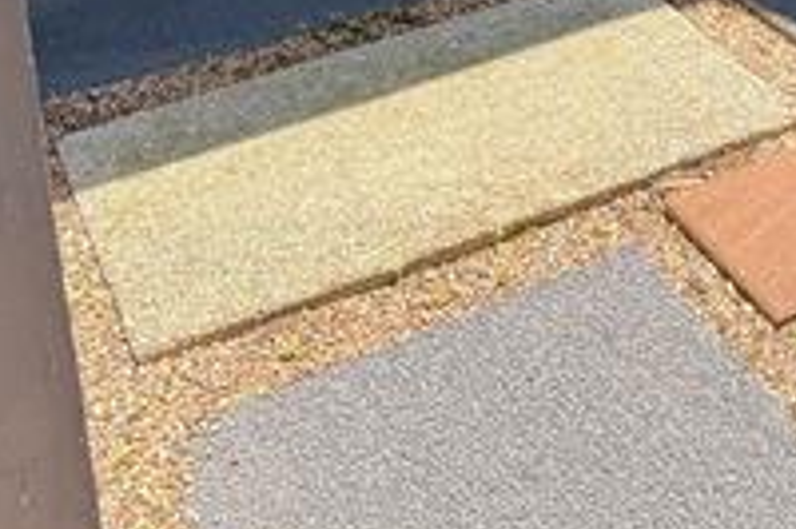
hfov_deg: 24.2
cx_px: 812
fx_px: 1767
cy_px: -370
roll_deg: +3.6
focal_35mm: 80
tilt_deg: -12.5
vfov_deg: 15.1
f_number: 1.78
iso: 100
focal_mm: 6.76
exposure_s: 1/478
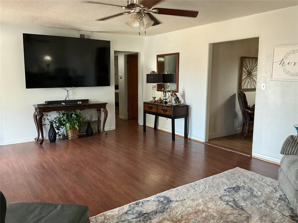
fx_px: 250
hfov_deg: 61.7
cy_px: 112
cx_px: 149
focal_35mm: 29
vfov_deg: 48.2
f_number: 1.8
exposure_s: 1/60
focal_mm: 3
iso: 125
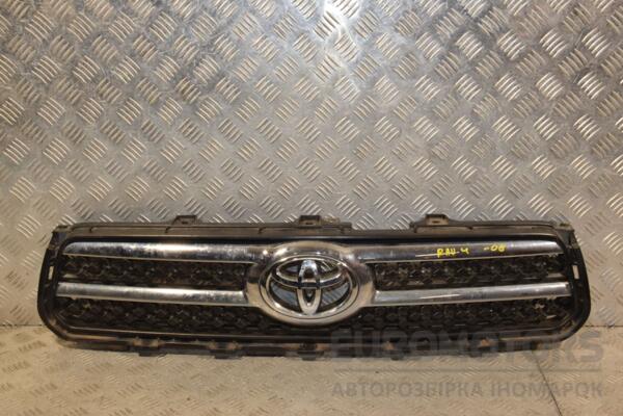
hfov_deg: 41.1
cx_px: 312
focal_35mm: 48
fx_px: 831
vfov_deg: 28.1
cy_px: 208
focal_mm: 32
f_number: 10
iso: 800
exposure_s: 1/200
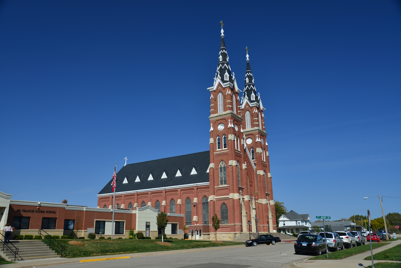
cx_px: 200
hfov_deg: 60.3
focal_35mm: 31
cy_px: 134
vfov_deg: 42.4
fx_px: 345
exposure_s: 1/200
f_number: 8
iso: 100
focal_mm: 31
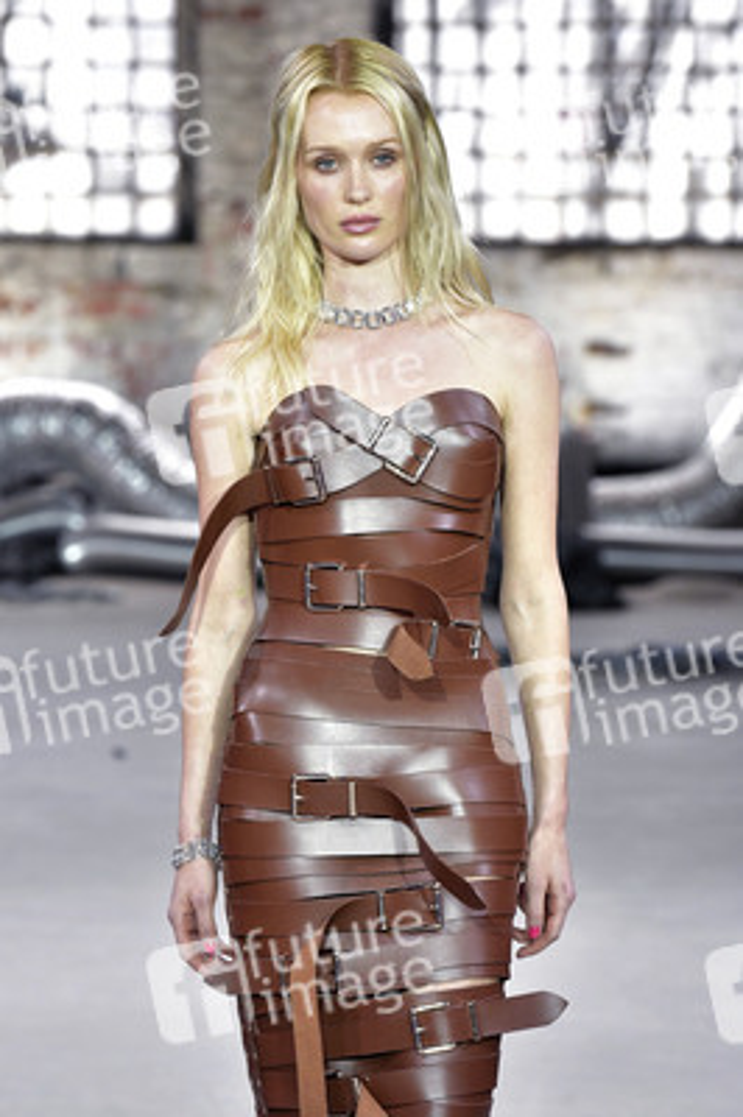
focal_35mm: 216
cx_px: 372
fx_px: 6698
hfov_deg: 6.3
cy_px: 558
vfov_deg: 9.5
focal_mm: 180
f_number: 6.3
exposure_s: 1/320
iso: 2500
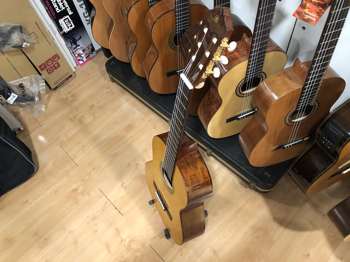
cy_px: 131
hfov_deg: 63.4
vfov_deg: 49.7
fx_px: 283
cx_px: 175
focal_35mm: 28
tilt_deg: -56.6
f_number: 1.8
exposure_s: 1/13
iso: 100
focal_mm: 3.99
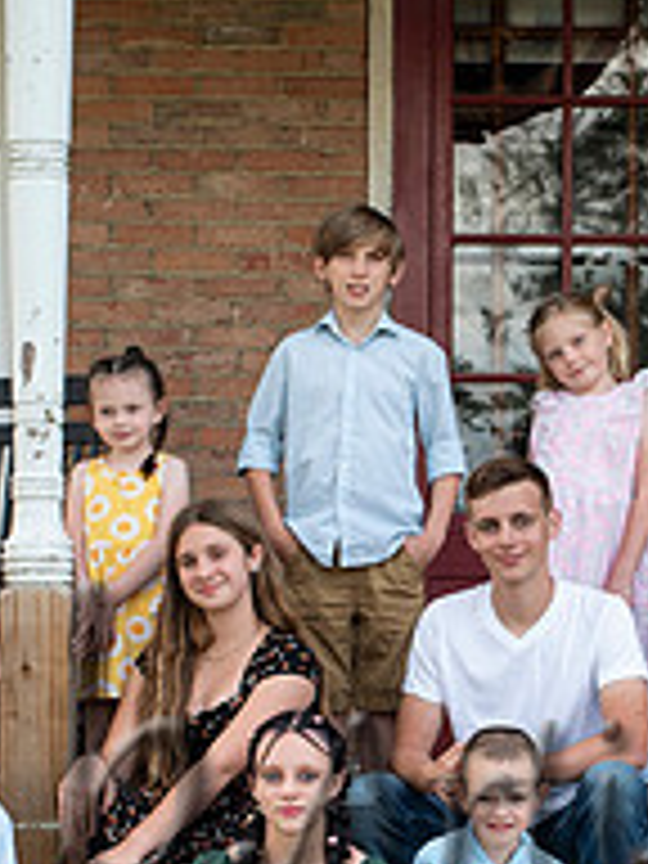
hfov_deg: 11.3
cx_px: 513
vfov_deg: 15.0
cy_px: 506
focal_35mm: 131
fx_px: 3270
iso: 320
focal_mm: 45
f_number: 6.3
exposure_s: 1/125
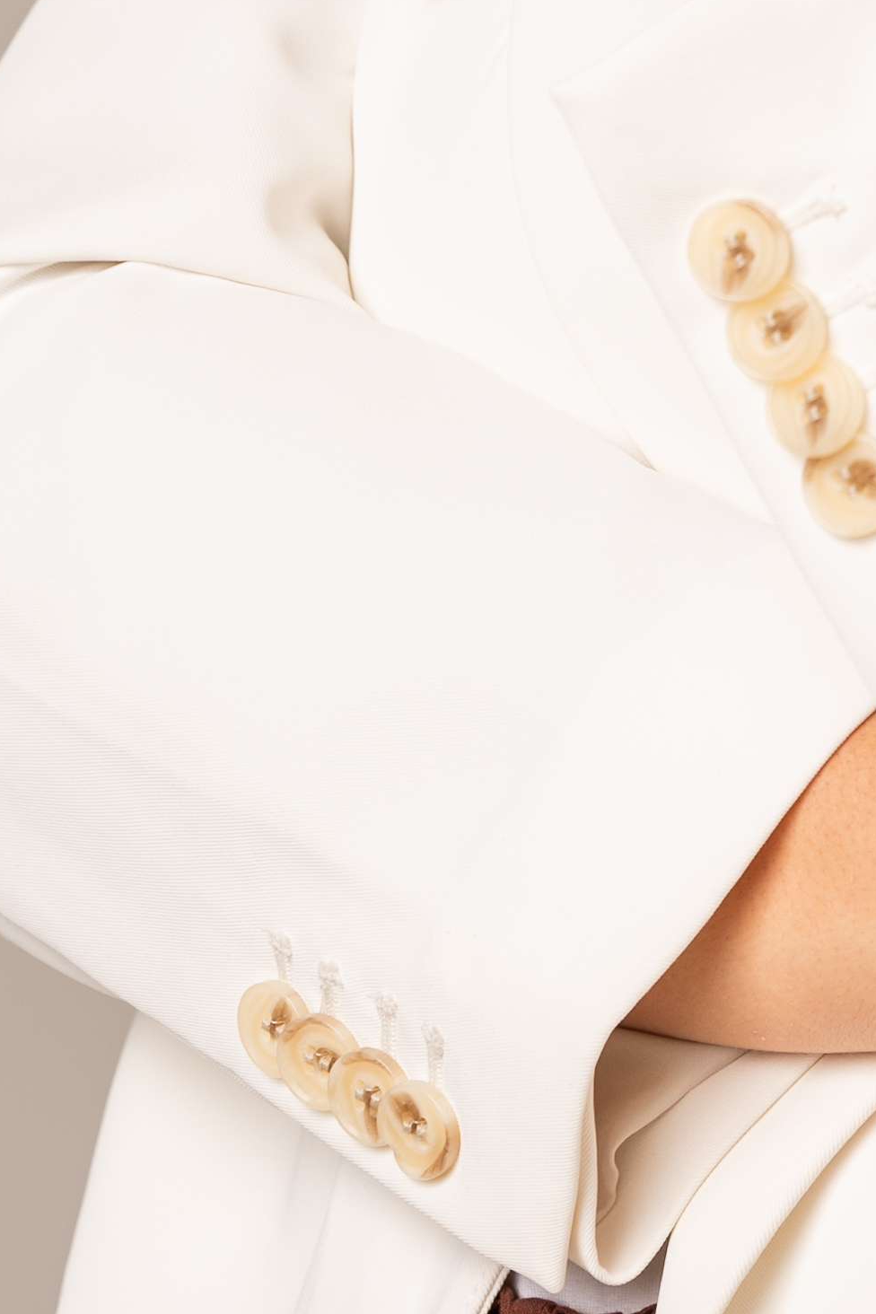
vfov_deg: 7.2
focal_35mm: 281
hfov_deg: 4.9
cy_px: -710
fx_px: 10256
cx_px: 1240
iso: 100
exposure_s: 1/200
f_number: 5
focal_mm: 68
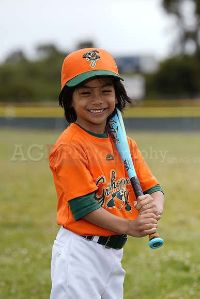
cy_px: 150
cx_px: 100
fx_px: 1541
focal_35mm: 185
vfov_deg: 11.1
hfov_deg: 7.4
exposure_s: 1/250
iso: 50
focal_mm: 185
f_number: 5.6
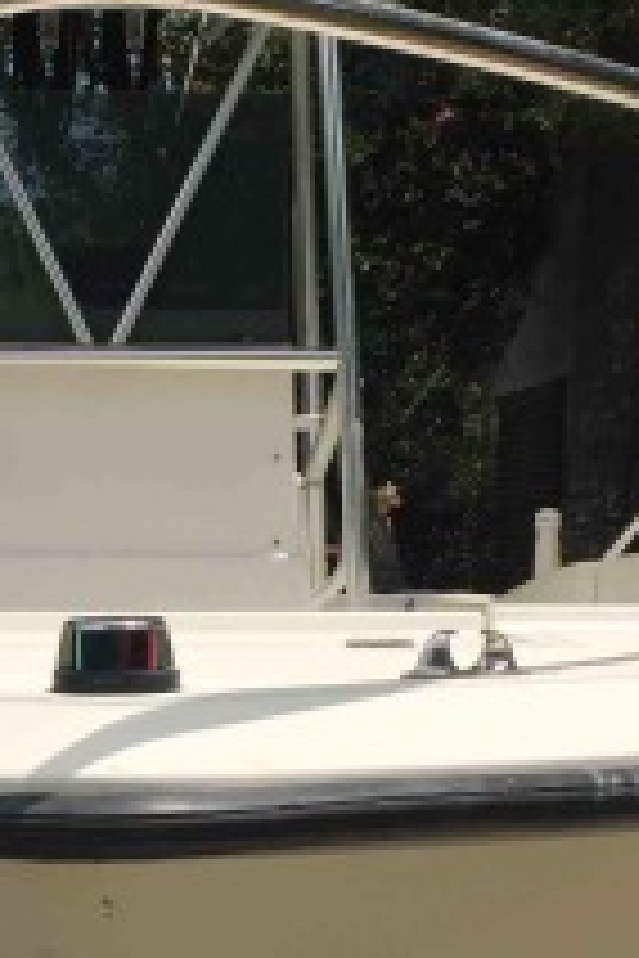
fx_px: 2263
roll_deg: -0.4
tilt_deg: +0.7
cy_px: 580
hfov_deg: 15.9
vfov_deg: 23.9
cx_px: 63
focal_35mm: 85
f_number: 2.2
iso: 32
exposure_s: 1/2825
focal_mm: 4.15
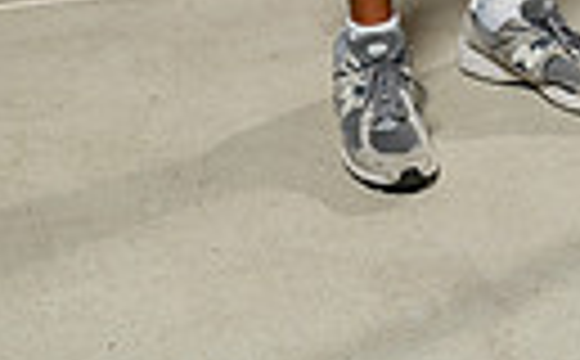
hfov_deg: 18.3
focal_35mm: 114
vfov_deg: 9.7
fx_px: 1798
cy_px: -580
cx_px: 378
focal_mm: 32
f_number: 5.6
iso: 640
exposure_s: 1/250
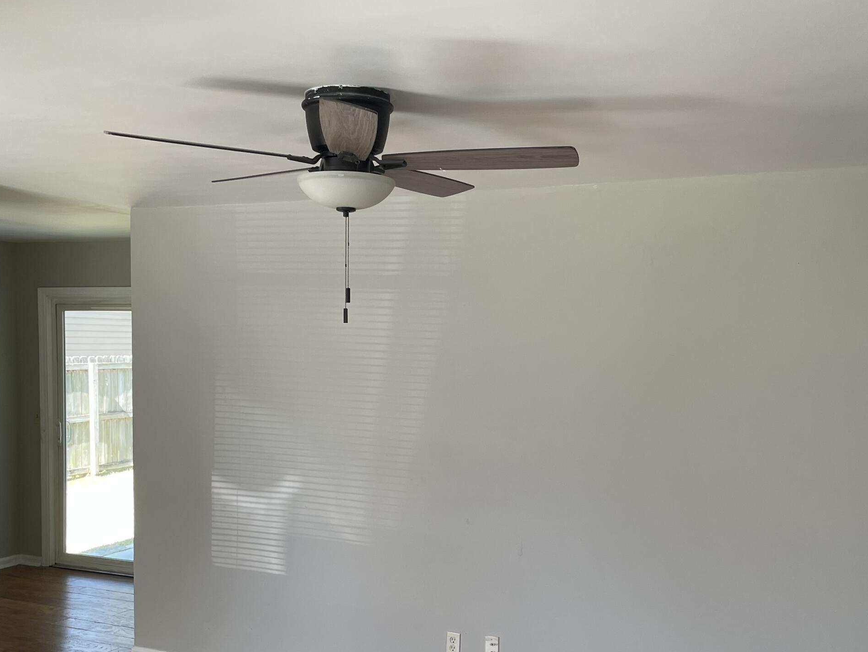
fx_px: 1028
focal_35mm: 41
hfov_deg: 45.8
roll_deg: -0.3
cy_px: 421
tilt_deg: -3.5
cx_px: 430
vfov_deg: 34.9
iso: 64
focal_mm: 4.2
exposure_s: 1/121
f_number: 1.6
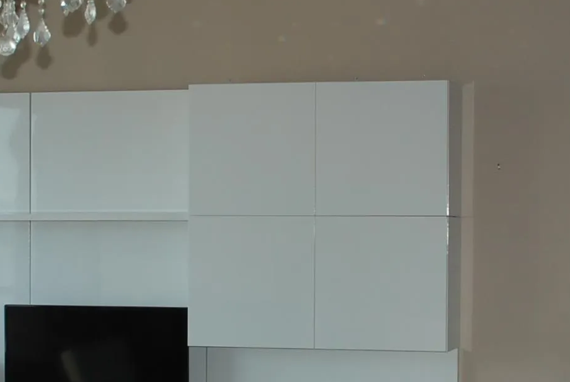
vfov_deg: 13.2
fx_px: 1650
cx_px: 266
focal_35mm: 104
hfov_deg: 19.6
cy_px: 280
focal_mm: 22
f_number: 3.8
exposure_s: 1/60
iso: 200
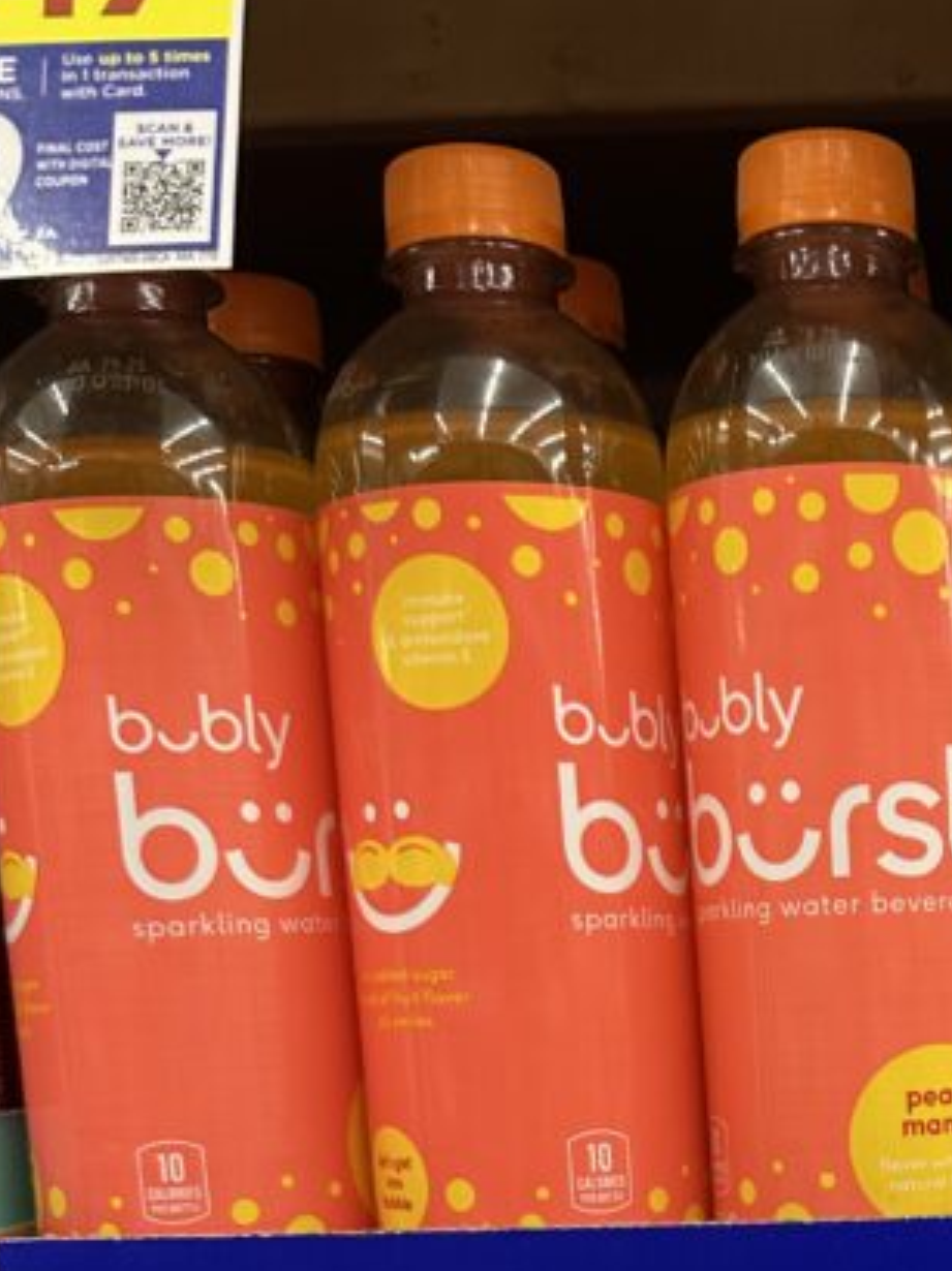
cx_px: 1002
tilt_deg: -10.8
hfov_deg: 23.2
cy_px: 1339
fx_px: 2202
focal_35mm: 60
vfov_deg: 29.5
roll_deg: +2.0
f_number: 1.78
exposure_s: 1/61
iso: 160
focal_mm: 6.86
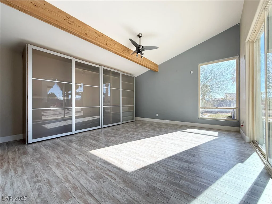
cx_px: 136
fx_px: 110
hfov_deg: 102.1
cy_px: 102
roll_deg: +0.5
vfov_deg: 85.7
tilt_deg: +0.7
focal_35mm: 14
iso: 64
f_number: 2.2
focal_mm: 2.22
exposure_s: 1/390
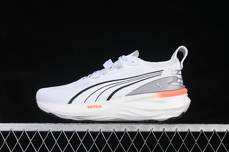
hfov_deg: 27.0
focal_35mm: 75
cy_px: 76
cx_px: 114
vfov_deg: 18.2
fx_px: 477
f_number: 8
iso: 160
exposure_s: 1/80
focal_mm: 50
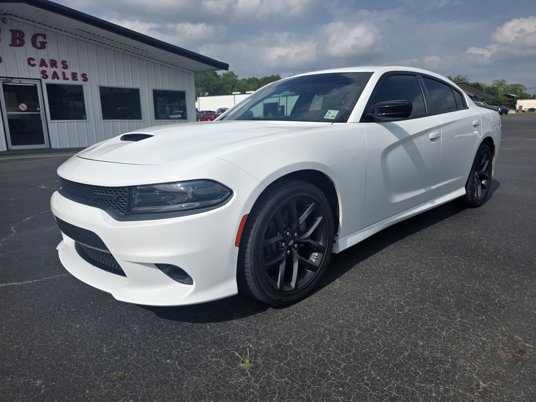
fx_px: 356
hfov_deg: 73.9
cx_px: 268
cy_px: 201
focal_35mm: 23
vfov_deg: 58.9
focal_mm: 6.3
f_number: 1.7
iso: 64
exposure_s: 1/7944
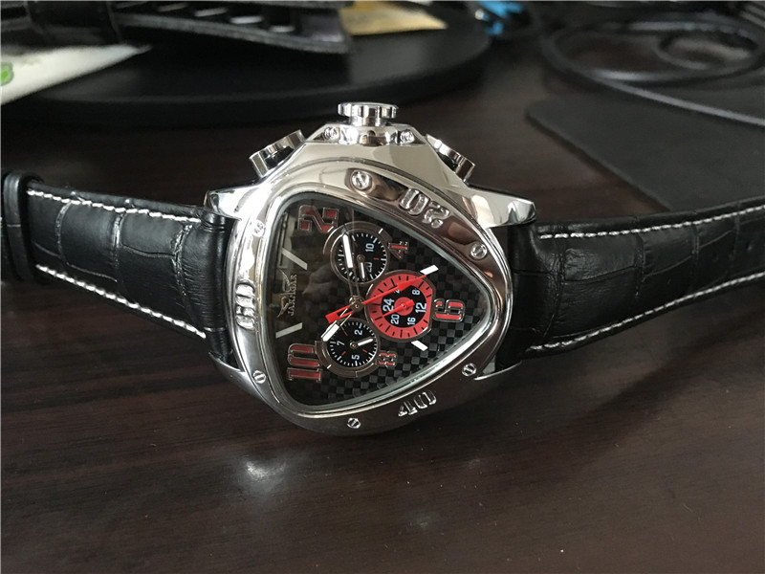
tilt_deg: -31.2
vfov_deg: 48.2
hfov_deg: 61.7
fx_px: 641
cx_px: 382
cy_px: 287
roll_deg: -1.1
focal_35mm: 29
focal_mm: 4.15
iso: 320
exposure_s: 1/17
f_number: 2.2
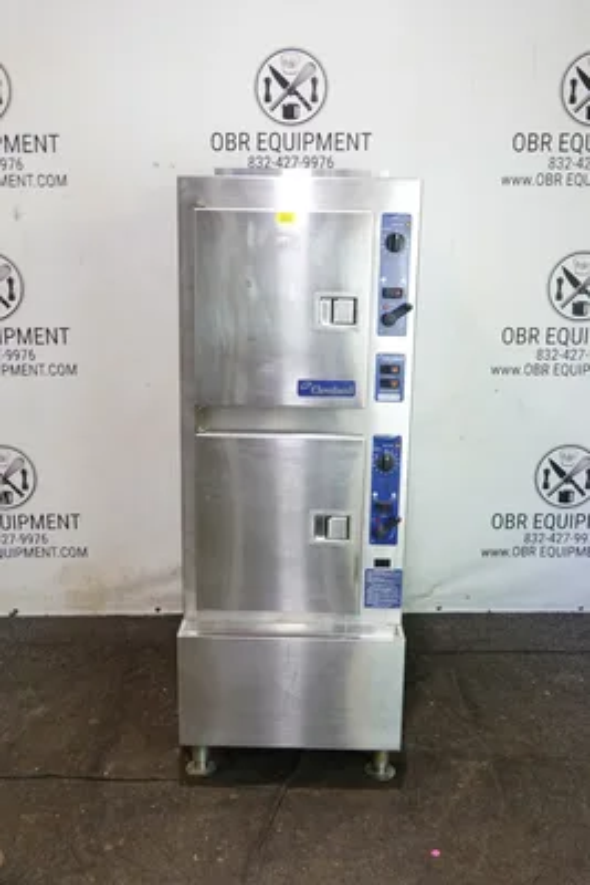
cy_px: 442
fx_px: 835
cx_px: 295
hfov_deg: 38.9
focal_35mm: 34
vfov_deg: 55.8
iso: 100
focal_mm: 12.51
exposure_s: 1/6
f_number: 3.5
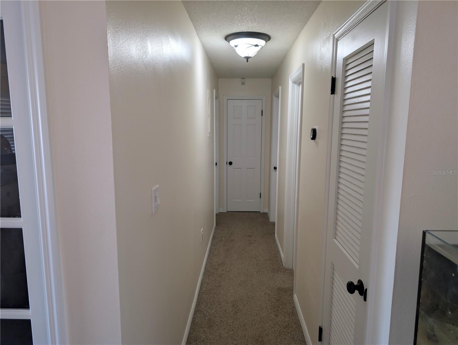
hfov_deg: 71.5
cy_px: 172
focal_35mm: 24
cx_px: 229
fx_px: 318
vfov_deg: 56.9
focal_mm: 6.9
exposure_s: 1/15
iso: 47
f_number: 1.68
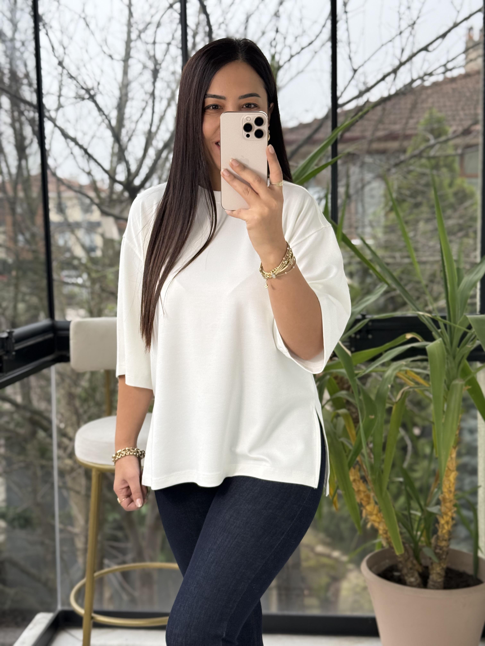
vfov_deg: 39.7
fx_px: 897
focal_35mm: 48
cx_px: 242
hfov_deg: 30.3
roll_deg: +1.9
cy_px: 323
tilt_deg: -18.7
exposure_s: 1/319
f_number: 1.78
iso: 80
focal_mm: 6.76
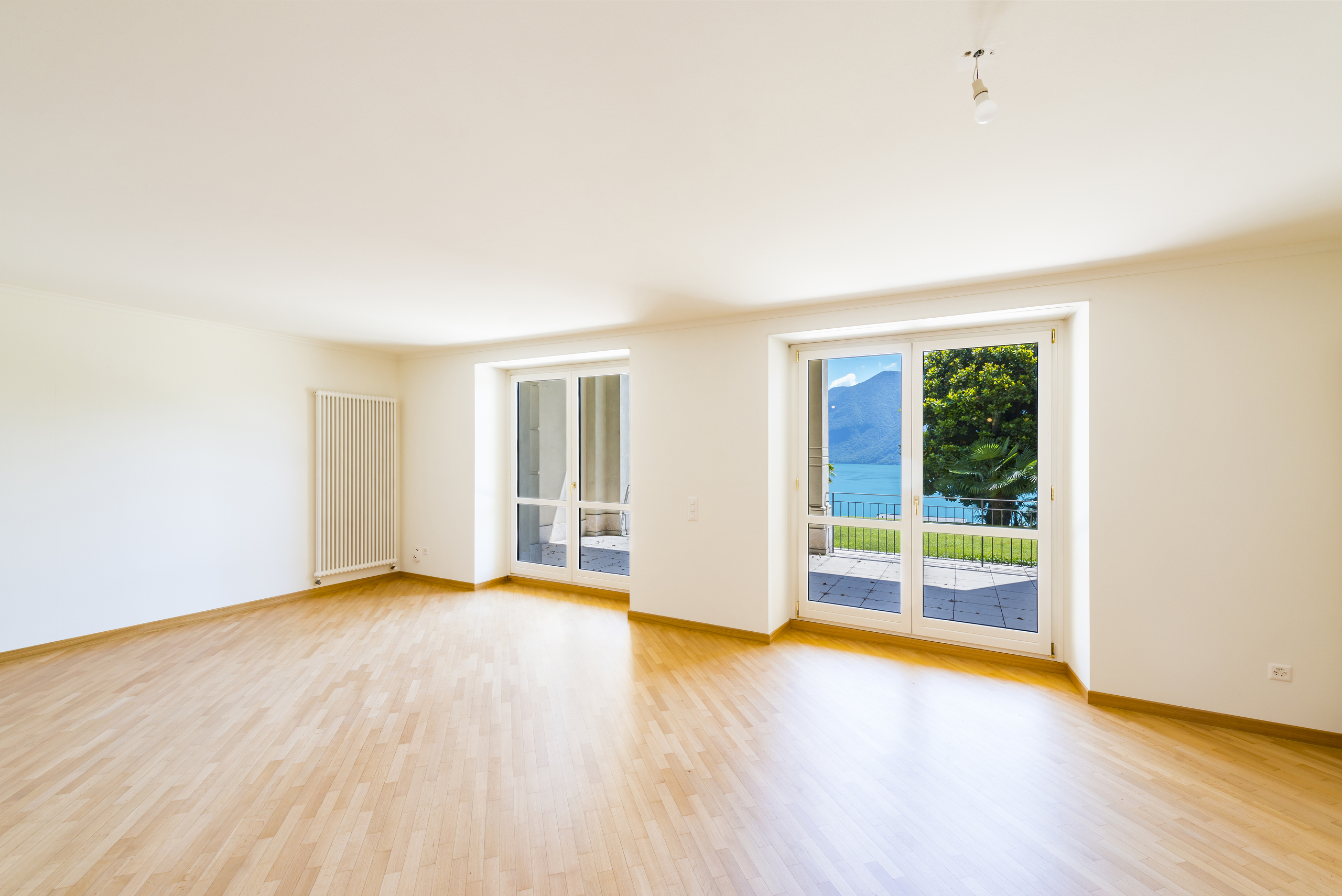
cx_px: 671
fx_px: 522
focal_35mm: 14
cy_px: 448
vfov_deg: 81.3
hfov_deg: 104.2
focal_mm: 14
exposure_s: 1/10
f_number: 8
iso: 200
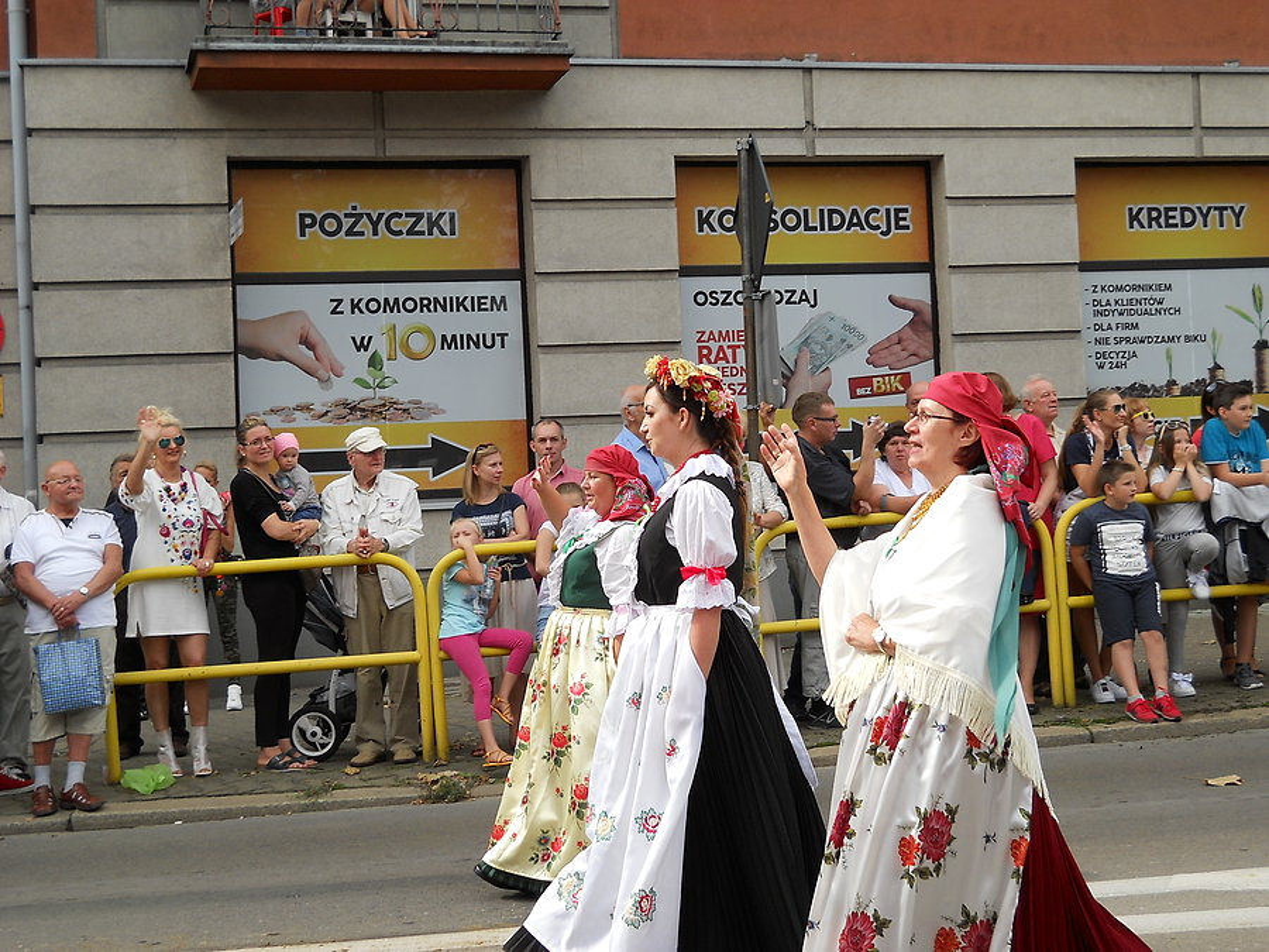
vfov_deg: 26.1
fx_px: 2053
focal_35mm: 56
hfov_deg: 34.3
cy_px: 476
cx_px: 634
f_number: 3.6
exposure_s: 1/250
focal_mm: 9.24
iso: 80
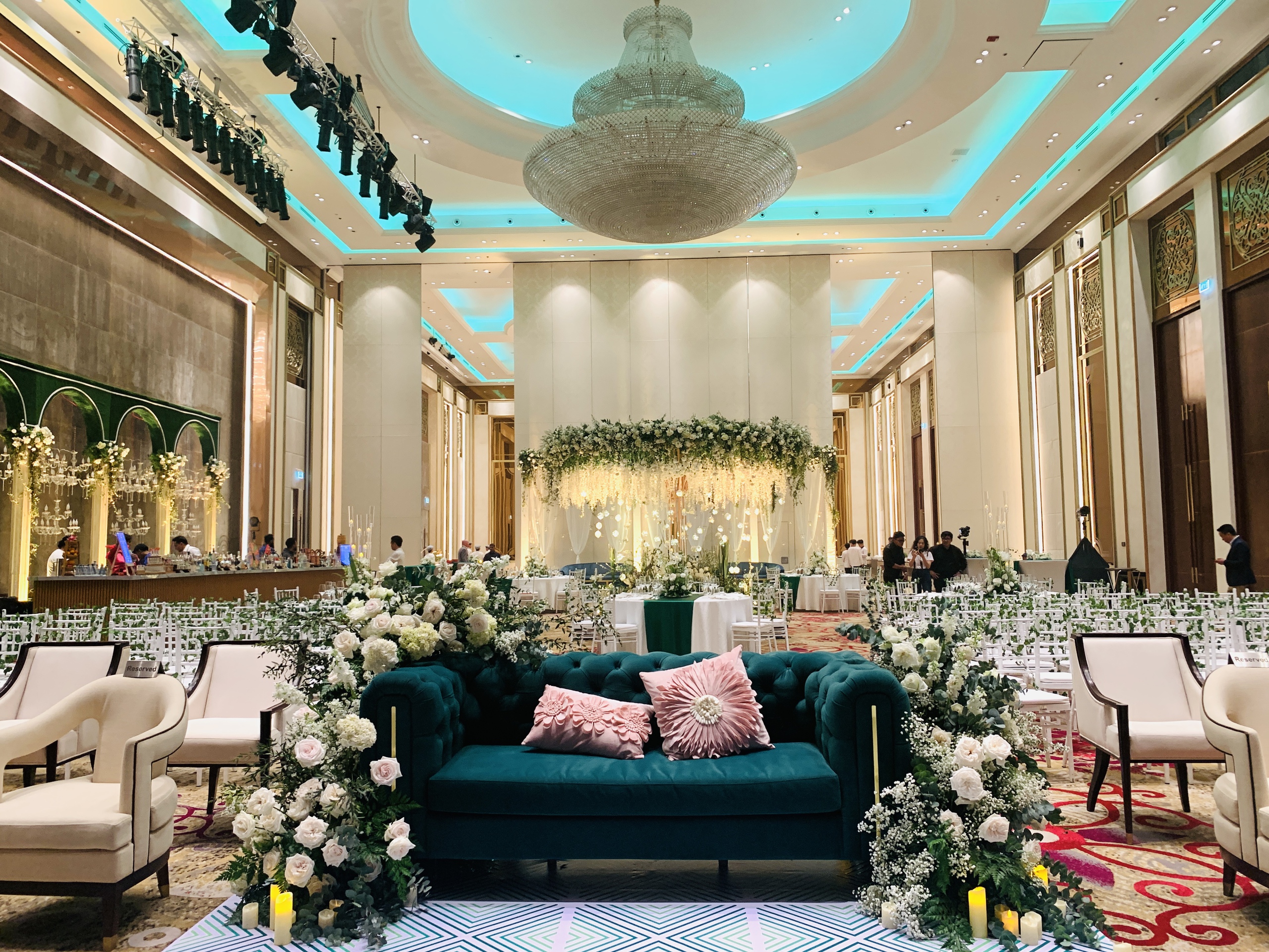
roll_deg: +0.4
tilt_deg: +5.1
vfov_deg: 53.1
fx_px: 953
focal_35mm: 26
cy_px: 476
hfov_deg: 67.3
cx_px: 634
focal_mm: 4.25
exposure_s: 1/50
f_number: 1.8
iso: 125
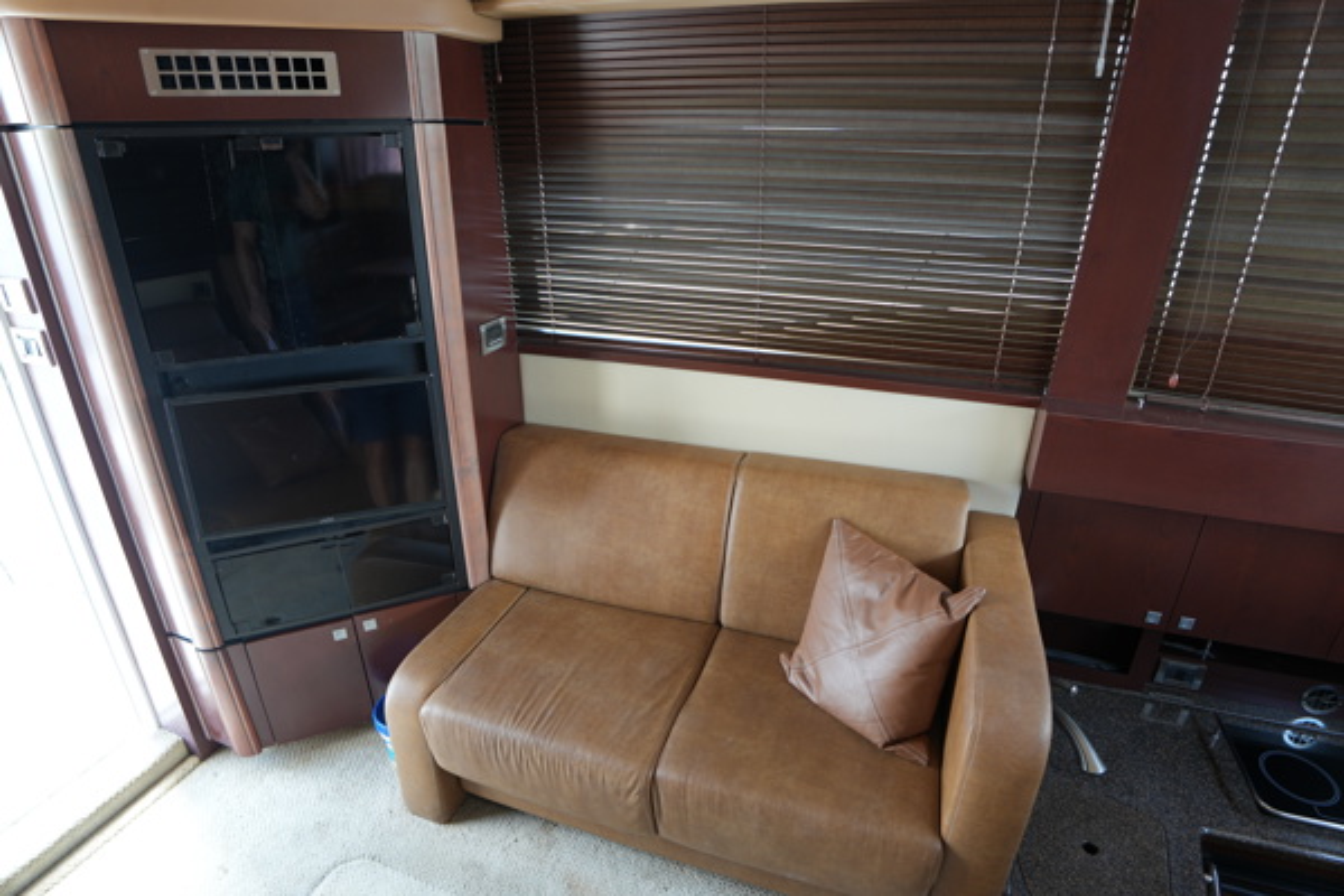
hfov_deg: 90.0
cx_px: 672
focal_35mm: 18
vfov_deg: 67.4
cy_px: 448
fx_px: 672
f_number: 2.2
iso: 100
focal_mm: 12
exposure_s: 1/40
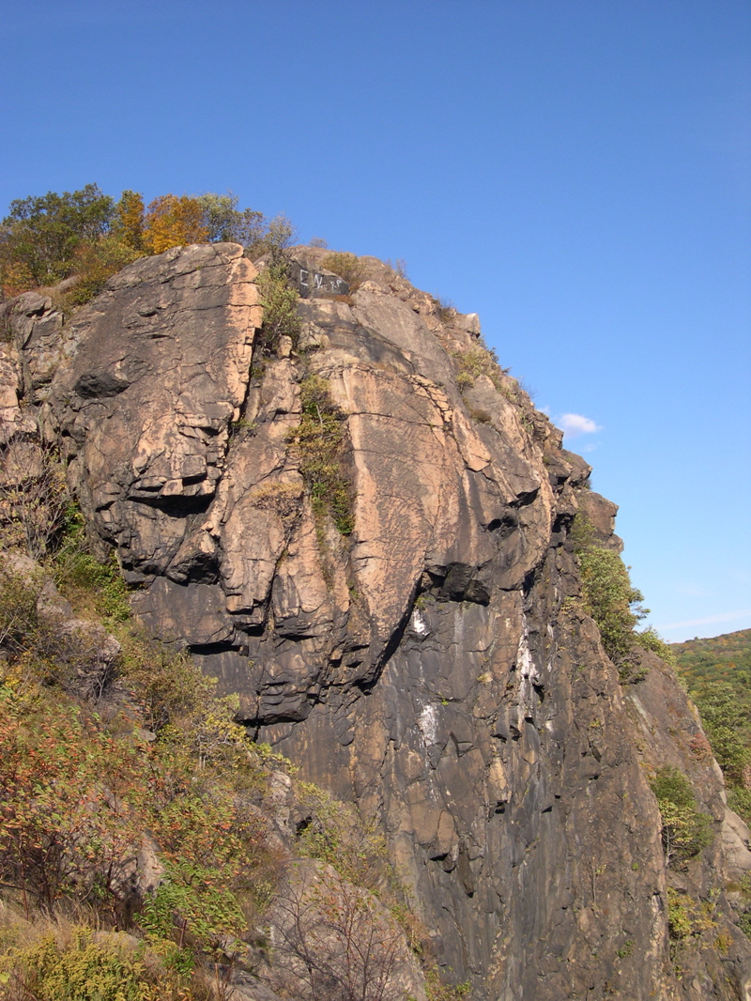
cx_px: 376
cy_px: 500
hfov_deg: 37.7
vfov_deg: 49.0
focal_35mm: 38
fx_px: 1099
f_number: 7.6
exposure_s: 1/122
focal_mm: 8
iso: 100
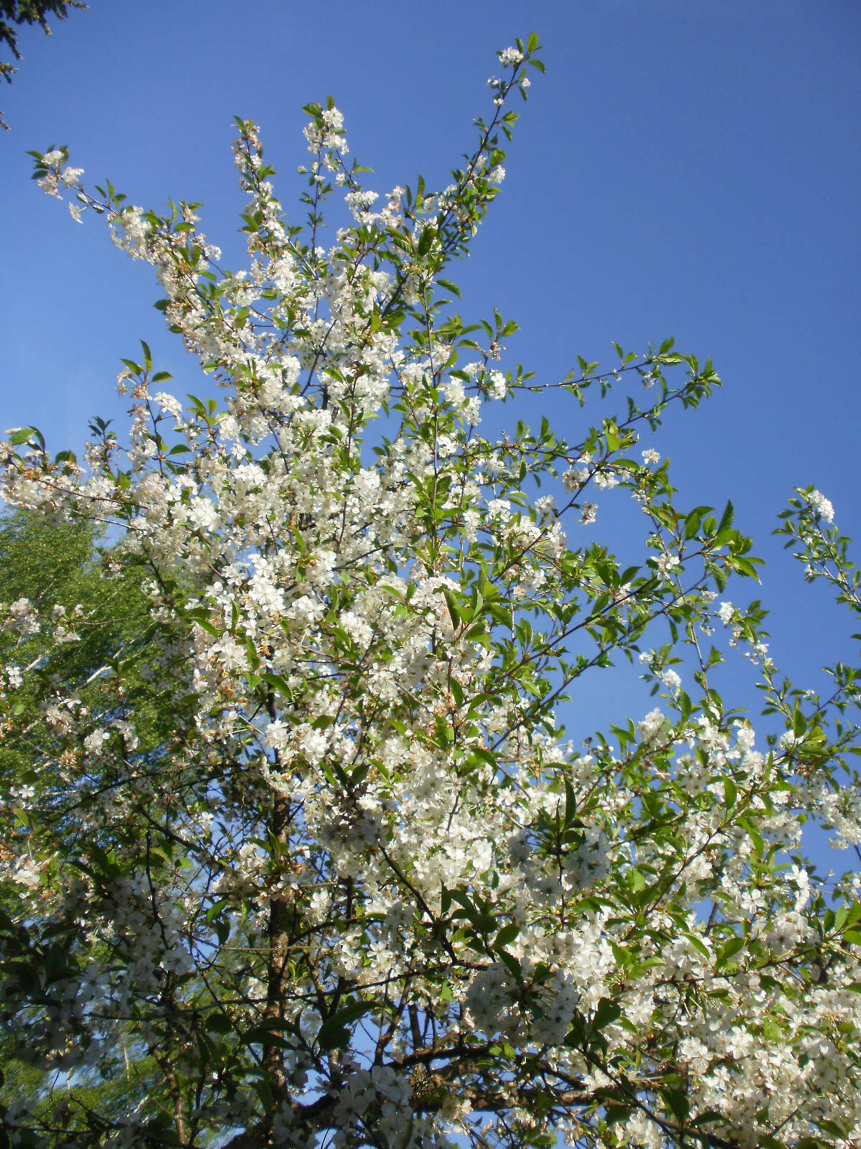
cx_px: 430
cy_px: 574
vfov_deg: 51.4
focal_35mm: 36
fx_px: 1194
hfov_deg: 39.7
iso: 100
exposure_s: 1/800
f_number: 3.5
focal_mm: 6.3
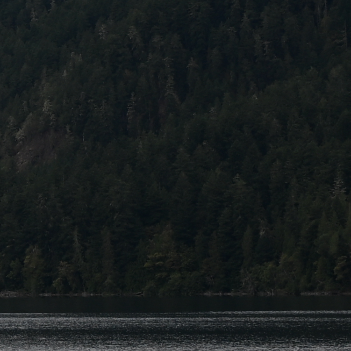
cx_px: -817
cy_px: -9
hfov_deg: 4.8
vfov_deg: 5.1
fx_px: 3923
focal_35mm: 342
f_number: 7.1
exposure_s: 1/200
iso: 100
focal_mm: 50
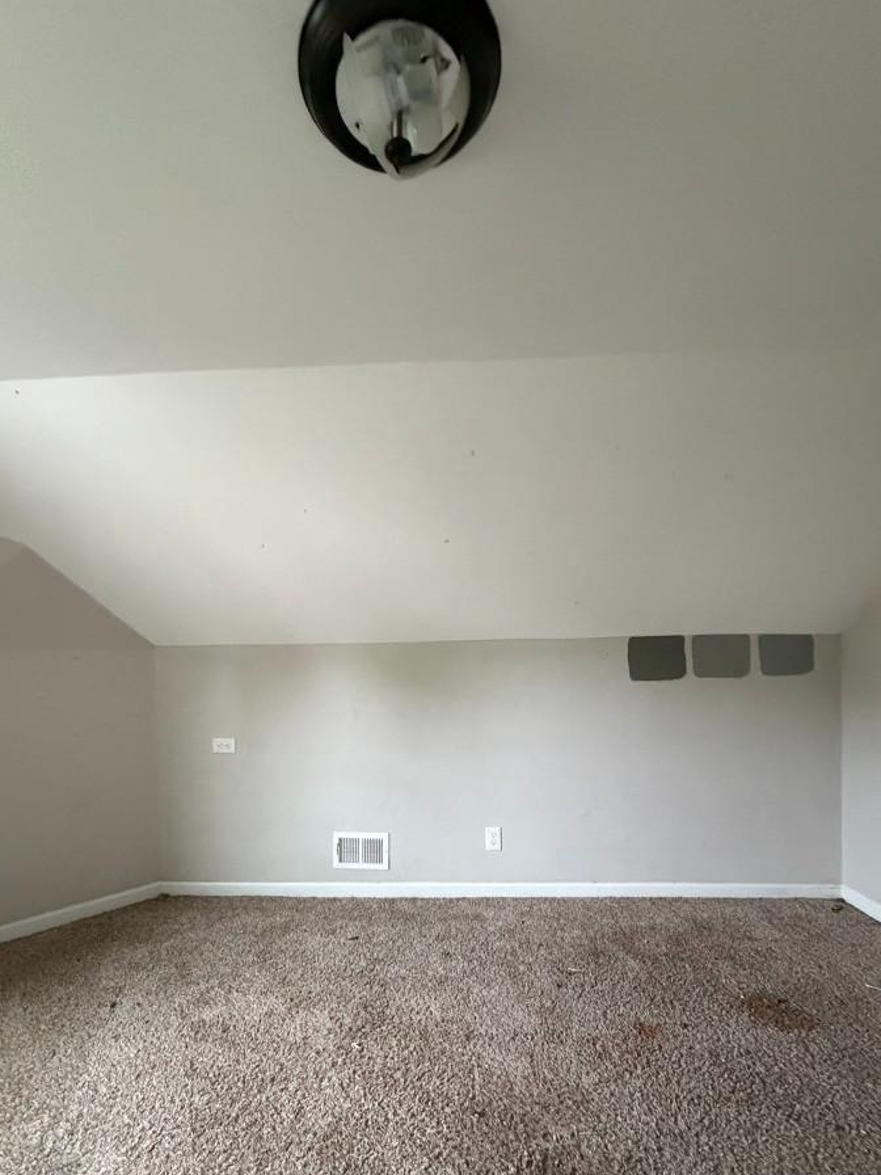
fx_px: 543
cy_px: 670
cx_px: 409
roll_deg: +0.4
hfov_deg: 78.0
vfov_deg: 93.9
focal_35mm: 16
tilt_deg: -0.2
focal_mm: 2.22
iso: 800
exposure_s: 1/60
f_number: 2.2
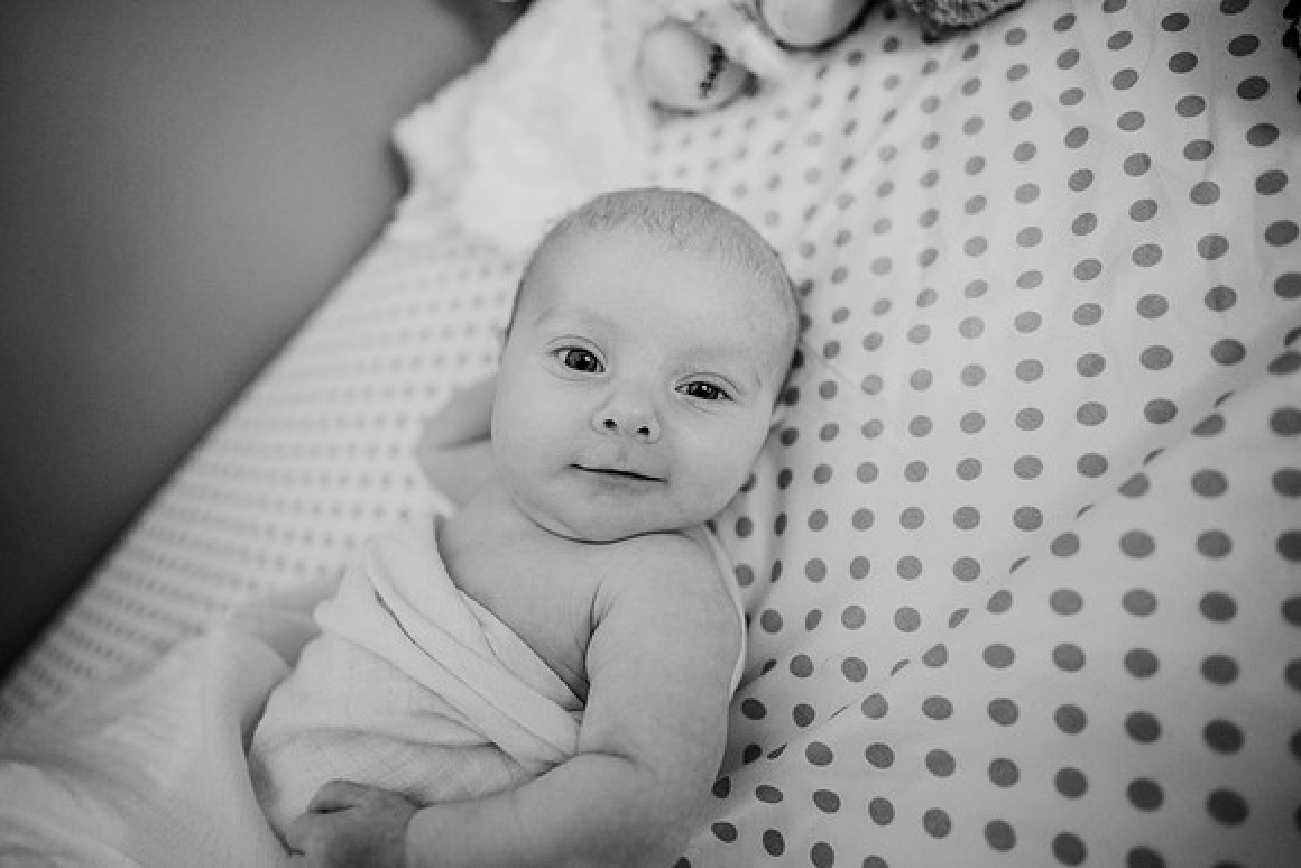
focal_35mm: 24
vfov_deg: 53.2
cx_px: 650
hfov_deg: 73.7
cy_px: 434
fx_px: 867
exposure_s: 1/320
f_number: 2
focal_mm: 24
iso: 640
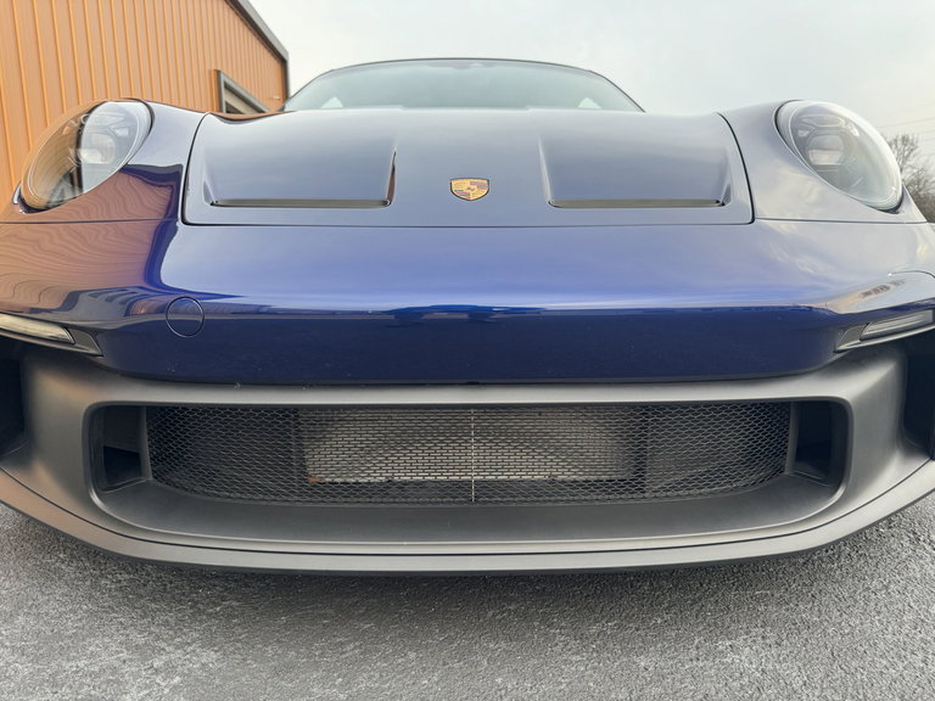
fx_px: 648
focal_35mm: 24
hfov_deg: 71.6
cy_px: 350
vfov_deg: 56.8
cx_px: 468
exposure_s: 1/121
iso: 125
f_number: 1.78
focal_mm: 6.86
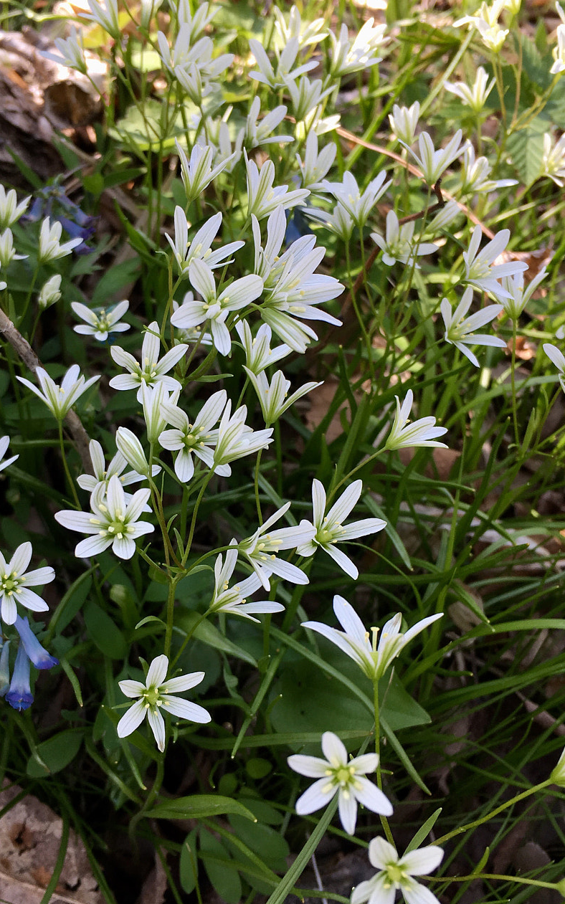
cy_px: 460
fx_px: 961
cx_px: 209
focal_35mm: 39
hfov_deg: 32.6
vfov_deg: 50.4
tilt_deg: -49.4
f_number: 2.2
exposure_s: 1/252
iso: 25
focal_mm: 4.15
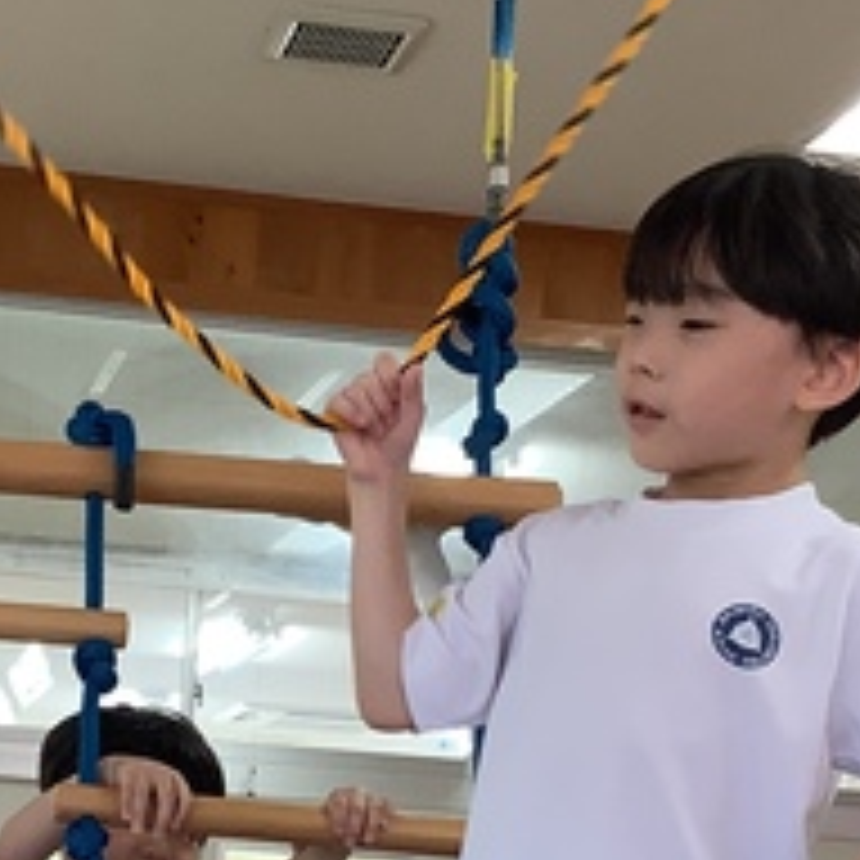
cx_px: 171
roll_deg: -3.8
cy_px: 819
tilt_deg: +1.8
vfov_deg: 18.5
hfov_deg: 18.7
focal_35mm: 92
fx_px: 2586
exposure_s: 1/100
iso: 80
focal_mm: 3.3
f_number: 2.4
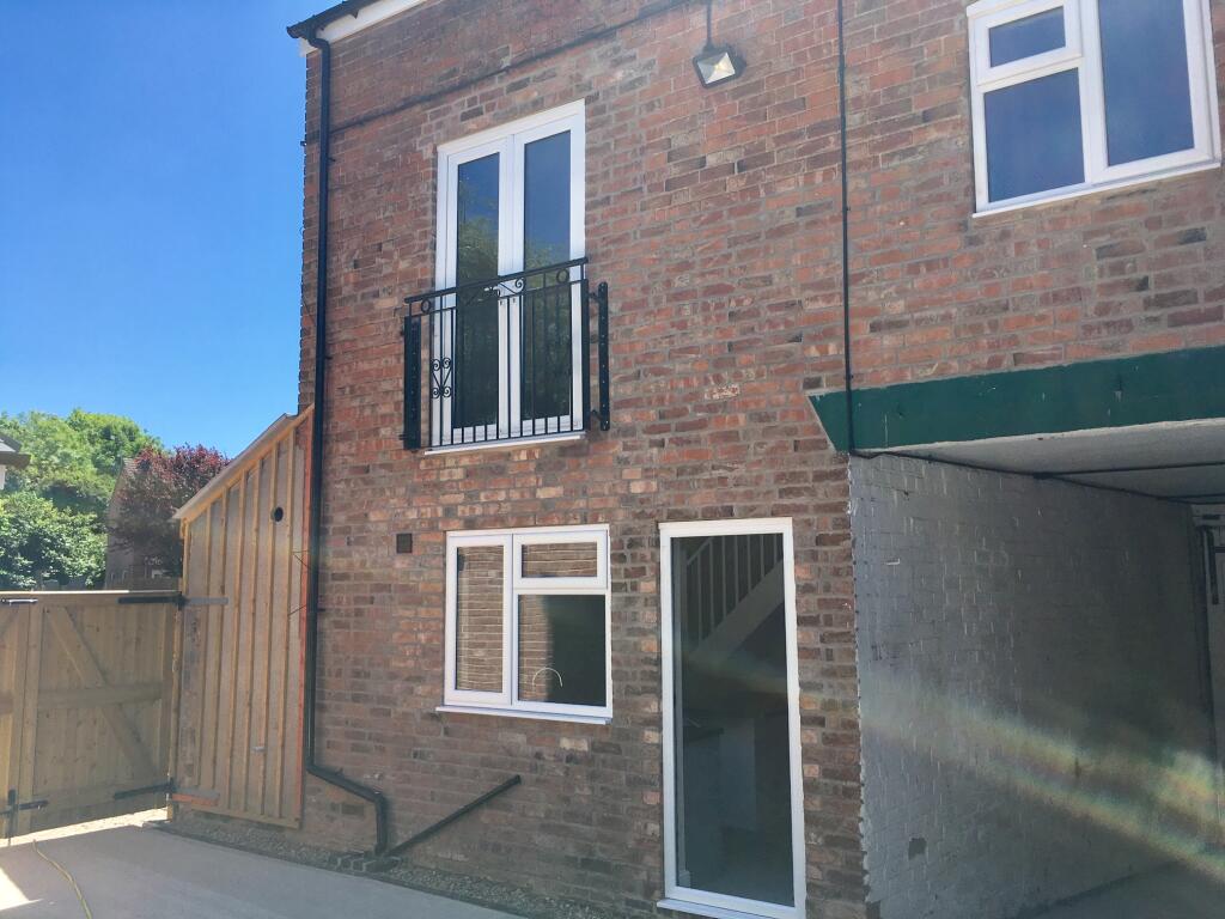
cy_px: 460
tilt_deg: +7.2
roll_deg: +0.1
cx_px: 612
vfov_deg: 48.2
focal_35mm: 29
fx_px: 1026
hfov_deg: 61.7
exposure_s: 1/950
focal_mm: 4.15
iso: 25
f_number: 2.2
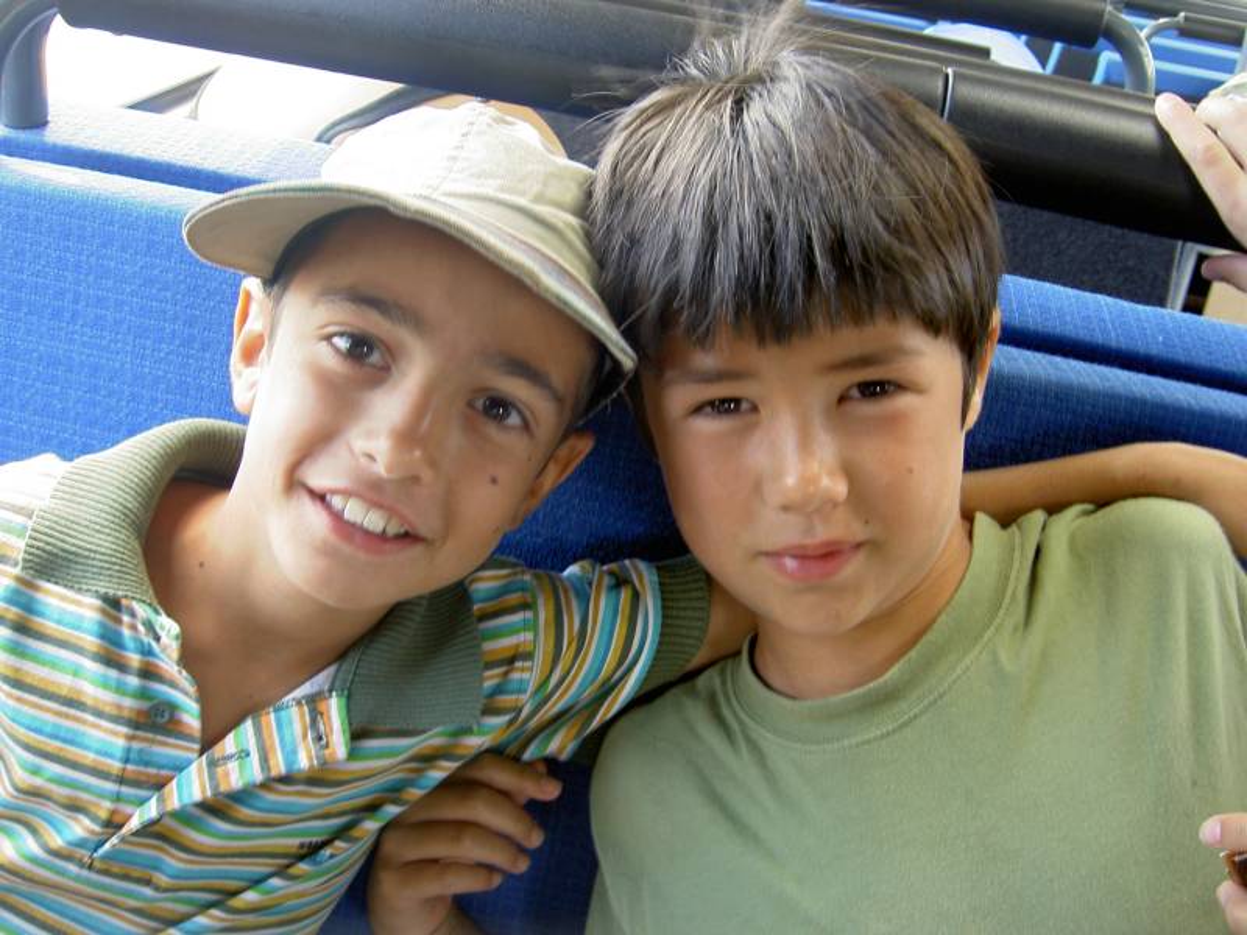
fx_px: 1405
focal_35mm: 39
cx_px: 624
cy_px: 468
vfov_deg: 36.8
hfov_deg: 47.9
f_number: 2.8
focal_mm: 8
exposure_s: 1/30
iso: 100
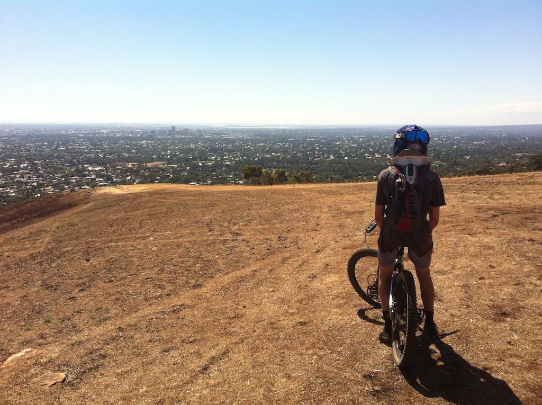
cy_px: 202
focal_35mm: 35
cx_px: 271
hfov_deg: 52.7
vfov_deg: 40.6
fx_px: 547
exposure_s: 1/1508
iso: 80
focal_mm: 3.85
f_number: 2.8
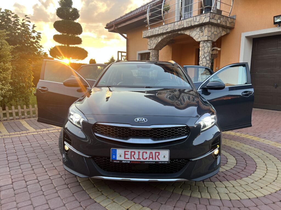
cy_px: 105
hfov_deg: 67.3
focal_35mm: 26
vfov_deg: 53.1
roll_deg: -1.7
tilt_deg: -5.5
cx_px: 140
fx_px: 211
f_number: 1.5
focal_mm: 5.7
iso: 50
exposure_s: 1/175
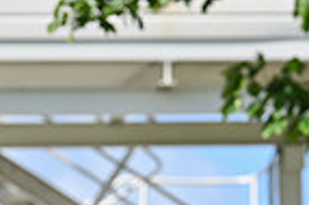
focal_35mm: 691
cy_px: 415
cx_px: 467
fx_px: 5924
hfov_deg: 3.0
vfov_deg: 2.0
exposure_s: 1/2000
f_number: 5.6
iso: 400
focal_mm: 170
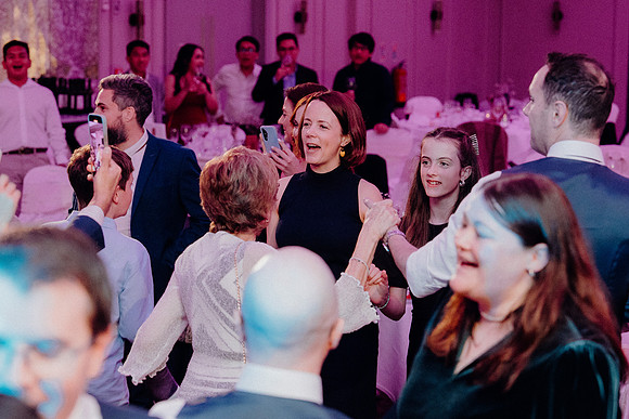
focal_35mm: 105
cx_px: 314
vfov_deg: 13.0
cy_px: 210
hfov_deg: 19.5
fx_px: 1835
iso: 3200
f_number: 3.5
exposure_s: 1/160
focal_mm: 70
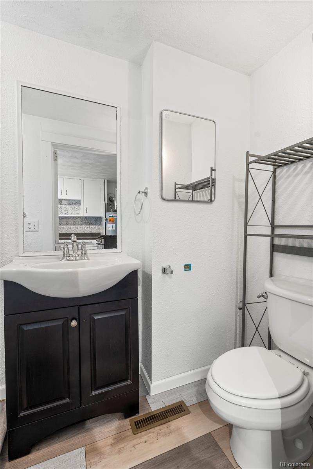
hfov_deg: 72.1
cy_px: 234
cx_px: 156
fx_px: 215
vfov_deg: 95.0
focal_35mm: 16
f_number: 6.3
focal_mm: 16.5
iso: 320
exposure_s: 1/5
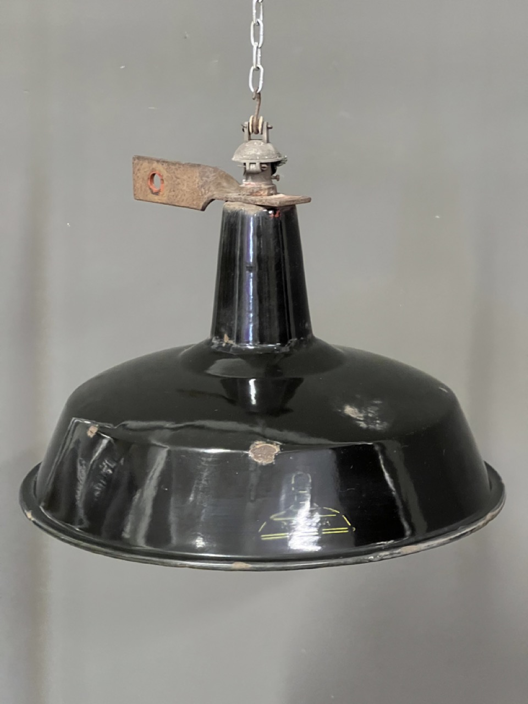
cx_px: 264
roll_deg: -0.2
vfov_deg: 25.3
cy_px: 352
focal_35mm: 77
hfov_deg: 19.1
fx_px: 1566
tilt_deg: -14.0
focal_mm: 9
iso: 1000
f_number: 2.8
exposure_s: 1/25
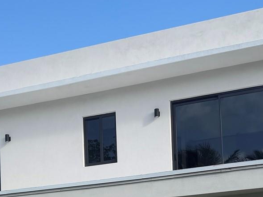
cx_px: 68
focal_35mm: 65
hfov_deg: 29.4
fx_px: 494
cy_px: 254
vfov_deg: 20.6
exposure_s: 1/2611
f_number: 1.78
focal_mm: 6.76
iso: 80
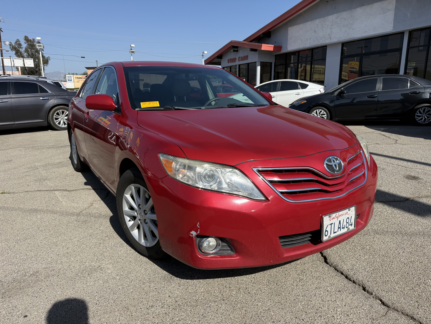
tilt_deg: -12.6
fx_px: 299
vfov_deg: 56.8
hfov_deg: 71.6
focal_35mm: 24
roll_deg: +0.7
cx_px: 216
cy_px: 162
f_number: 1.78
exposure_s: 1/5319
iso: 100
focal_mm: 6.76
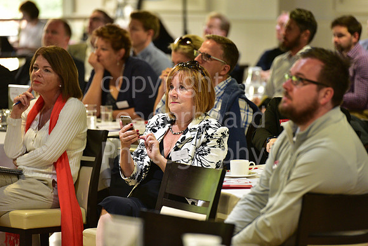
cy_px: 123
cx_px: 184
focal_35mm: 200
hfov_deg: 10.3
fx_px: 2045
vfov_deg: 6.9
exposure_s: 1/60
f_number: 4
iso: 1600
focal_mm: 200
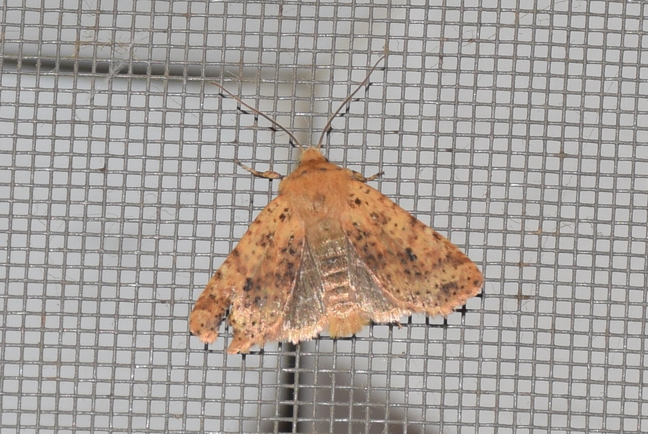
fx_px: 2027
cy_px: 217
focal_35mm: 112
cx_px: 324
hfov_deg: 18.2
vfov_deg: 12.2
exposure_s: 1/160
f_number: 9
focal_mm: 75
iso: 100
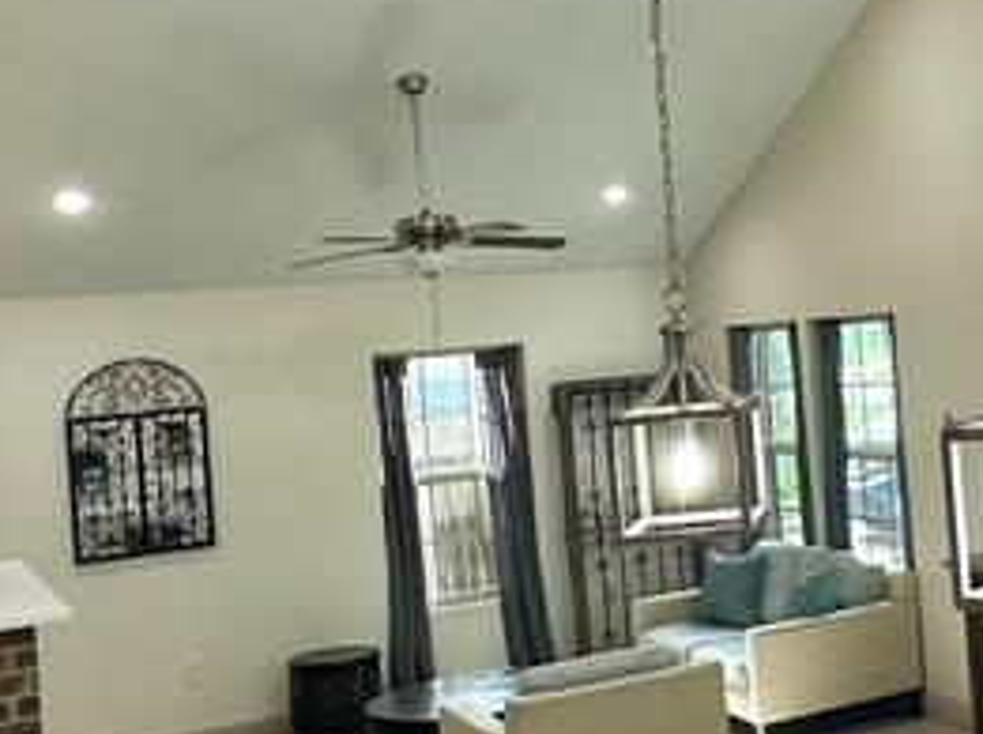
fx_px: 1560
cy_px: 275
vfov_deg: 26.4
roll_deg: +4.3
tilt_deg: +0.9
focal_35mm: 55
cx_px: 896
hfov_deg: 33.1
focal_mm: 2.22
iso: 160
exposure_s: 1/120
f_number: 2.2
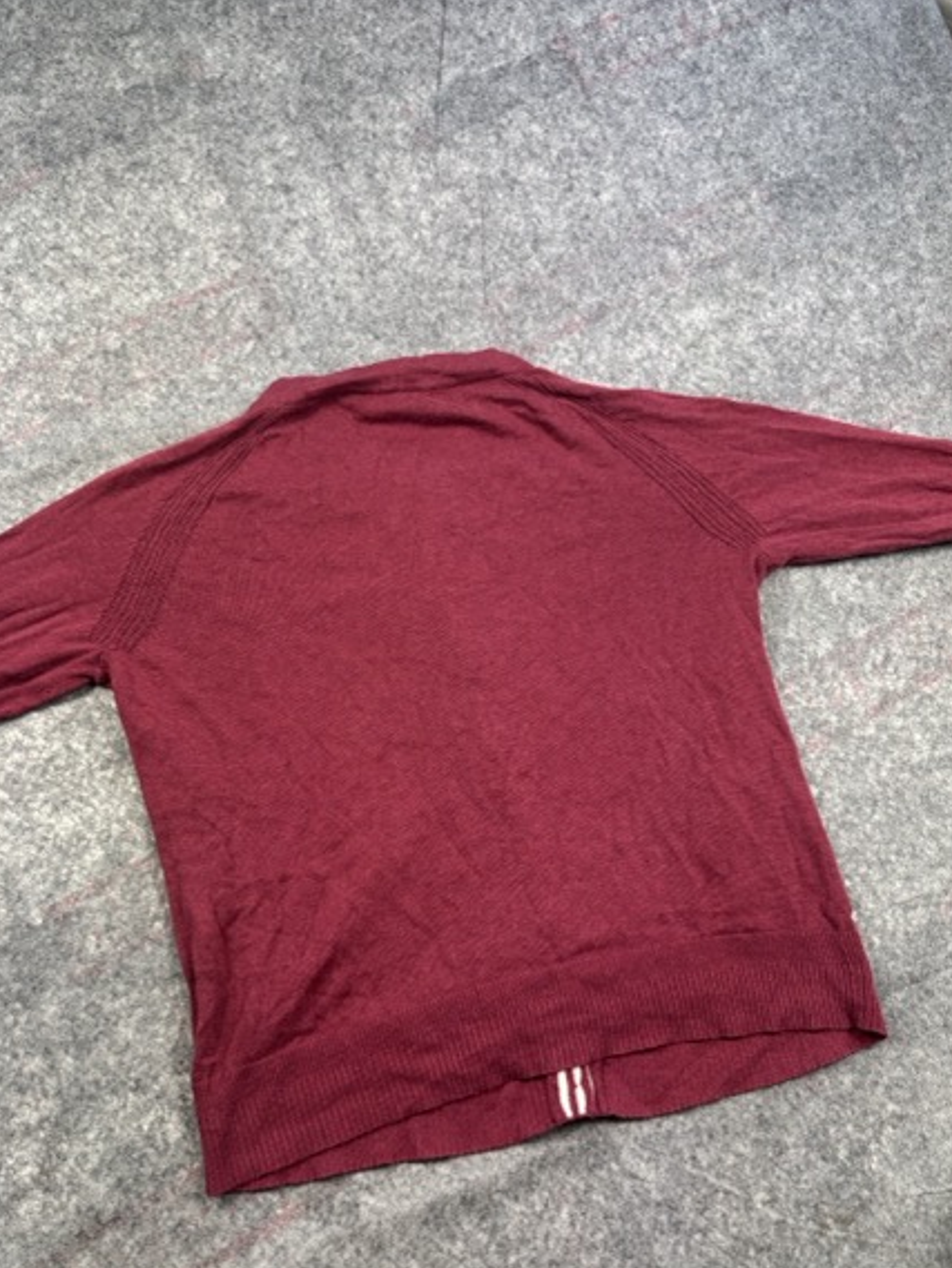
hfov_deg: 51.3
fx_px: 990
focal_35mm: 27
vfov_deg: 65.2
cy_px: 691
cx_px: 450
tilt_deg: -52.2
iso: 100
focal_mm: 6.76
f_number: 1.78
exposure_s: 1/100
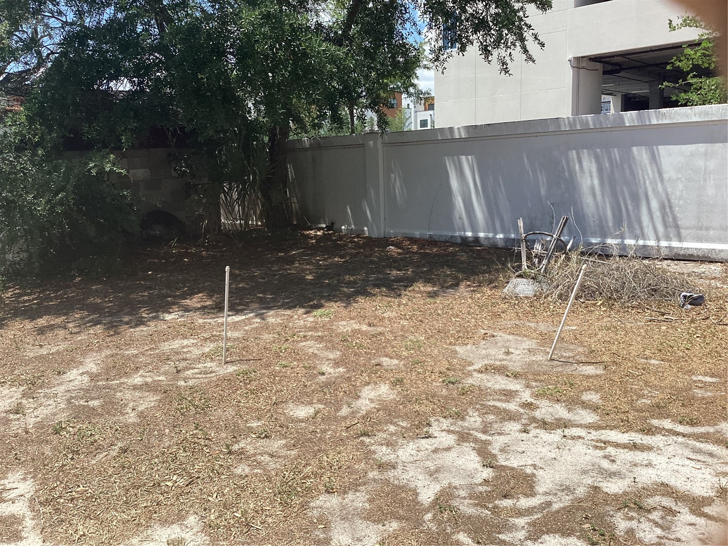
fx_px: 652
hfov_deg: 58.4
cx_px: 364
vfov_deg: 45.4
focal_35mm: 31
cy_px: 273
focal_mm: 3.3
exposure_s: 1/1116
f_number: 2.4
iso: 25
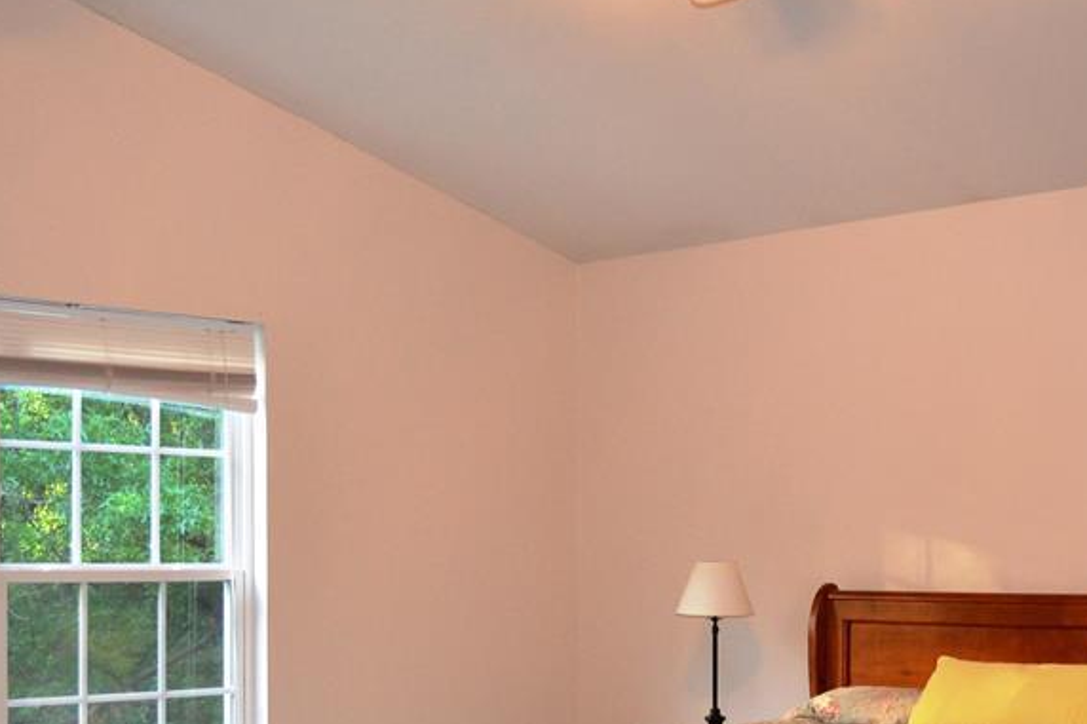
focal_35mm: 57
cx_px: 686
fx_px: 1720
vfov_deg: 23.5
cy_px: 543
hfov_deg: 34.9
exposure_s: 1/60
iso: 900
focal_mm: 20
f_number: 3.8
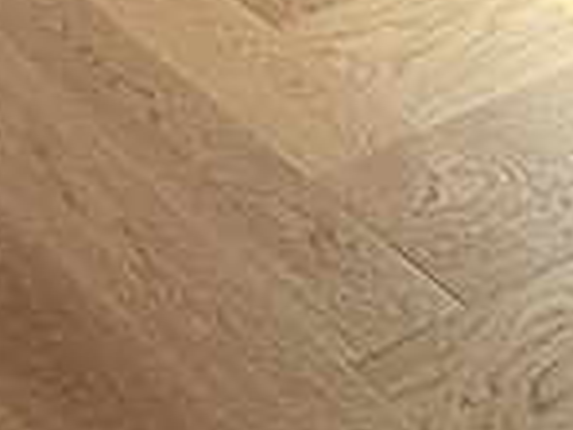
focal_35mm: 115
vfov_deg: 8.7
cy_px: -1116
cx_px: -815
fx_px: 1904
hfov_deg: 12.9
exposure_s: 1/381
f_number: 2.2
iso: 40
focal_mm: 1.64
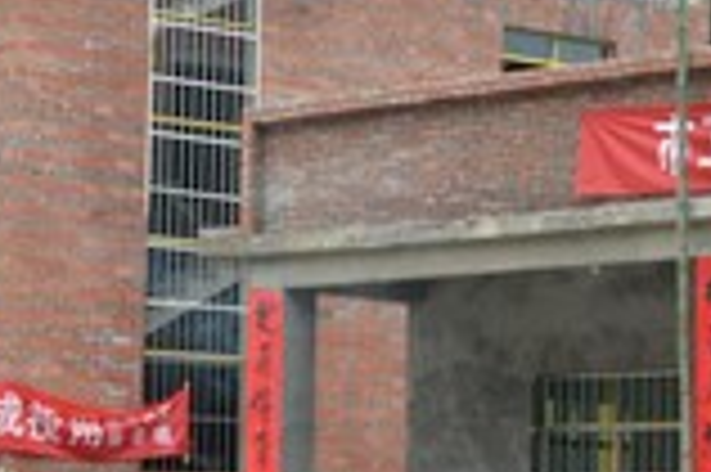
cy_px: 452
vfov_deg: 10.2
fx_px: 2624
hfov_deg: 15.2
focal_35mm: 133
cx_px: 698
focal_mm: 28
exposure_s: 1/125
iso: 280
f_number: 5.6
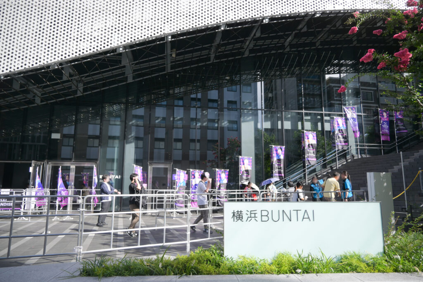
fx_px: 282
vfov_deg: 53.1
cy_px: 141
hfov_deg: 73.7
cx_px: 212
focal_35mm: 24
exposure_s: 1/640
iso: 100
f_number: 4
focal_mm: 16
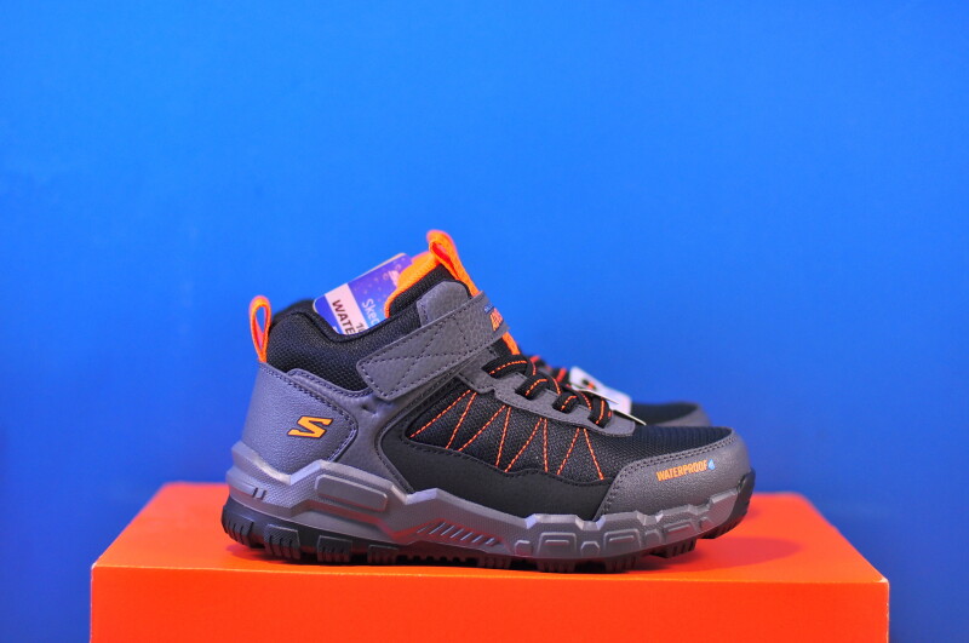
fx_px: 2016
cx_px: 484
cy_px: 322
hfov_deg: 27.0
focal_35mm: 75
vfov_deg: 18.1
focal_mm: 50
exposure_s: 1/320
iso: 250
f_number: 2
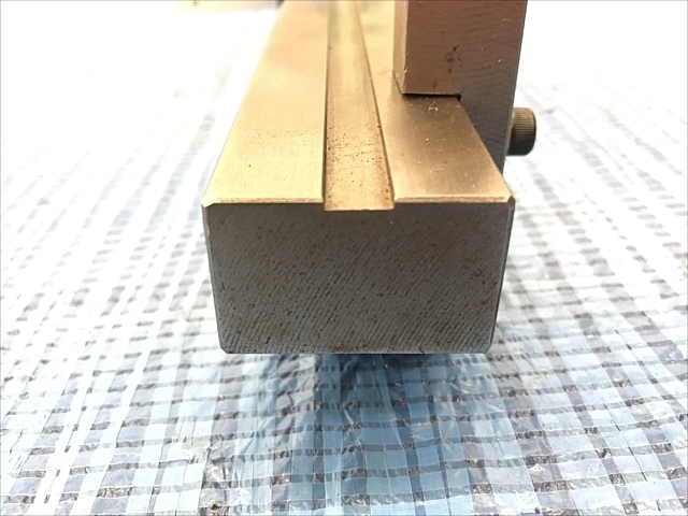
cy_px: 258
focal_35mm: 28
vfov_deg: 49.7
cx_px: 344
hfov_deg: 63.4
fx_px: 557
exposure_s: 1/15
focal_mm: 3.99
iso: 50
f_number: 1.8
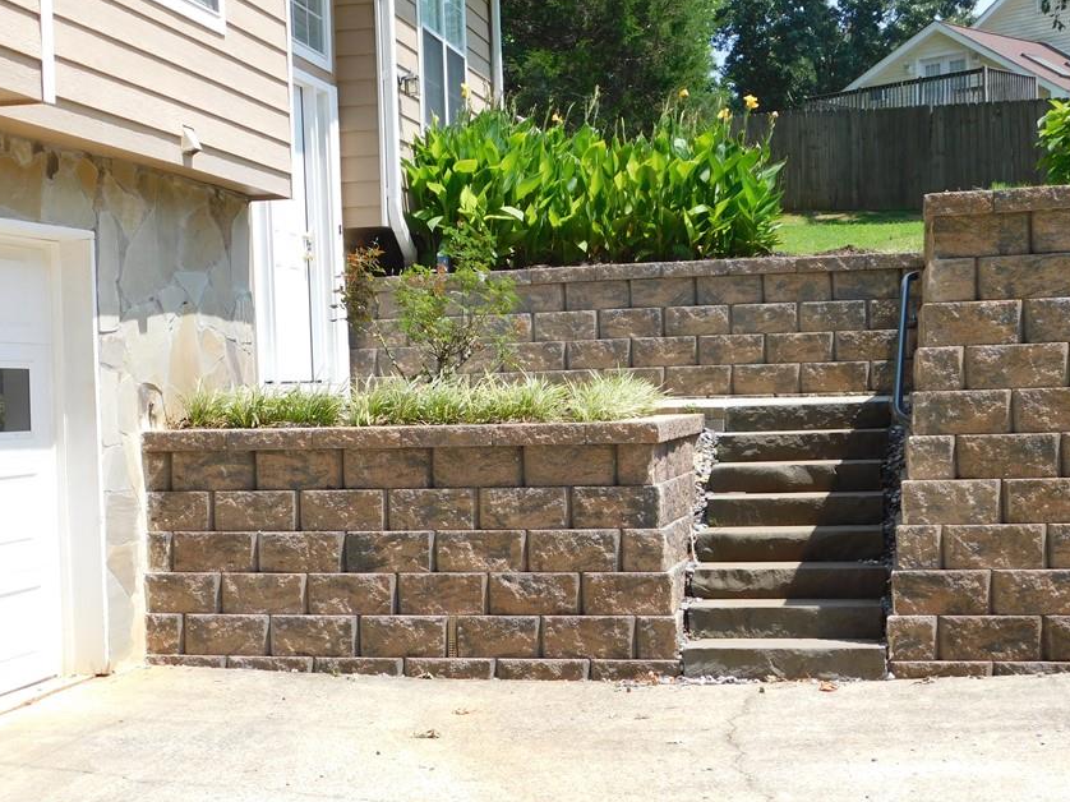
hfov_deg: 34.9
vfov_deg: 26.5
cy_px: 404
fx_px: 1700
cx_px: 511
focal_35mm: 55
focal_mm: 8
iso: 125
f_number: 3.7
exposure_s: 1/500
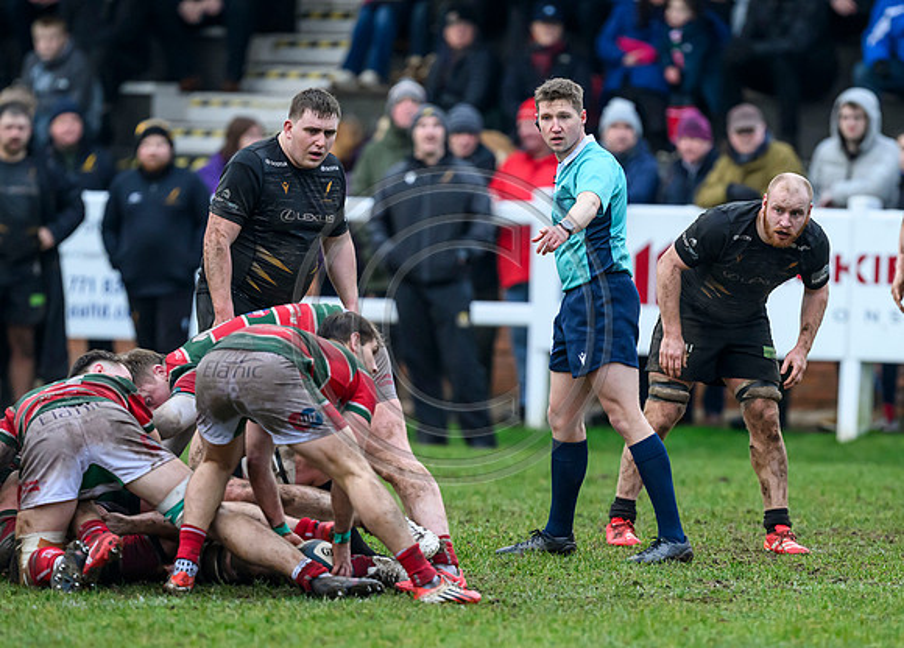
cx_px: 532
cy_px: 426
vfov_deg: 2.3
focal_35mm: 616
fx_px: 15845
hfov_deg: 3.3
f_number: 3.5
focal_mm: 400
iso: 3200
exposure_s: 1/2000
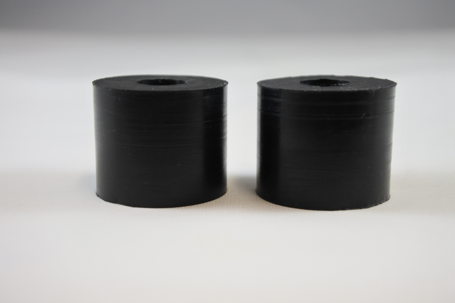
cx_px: 228
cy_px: 152
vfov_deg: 25.1
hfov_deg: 36.9
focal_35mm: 54
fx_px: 682
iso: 500
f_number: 4.8
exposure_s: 1/125
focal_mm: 20.1
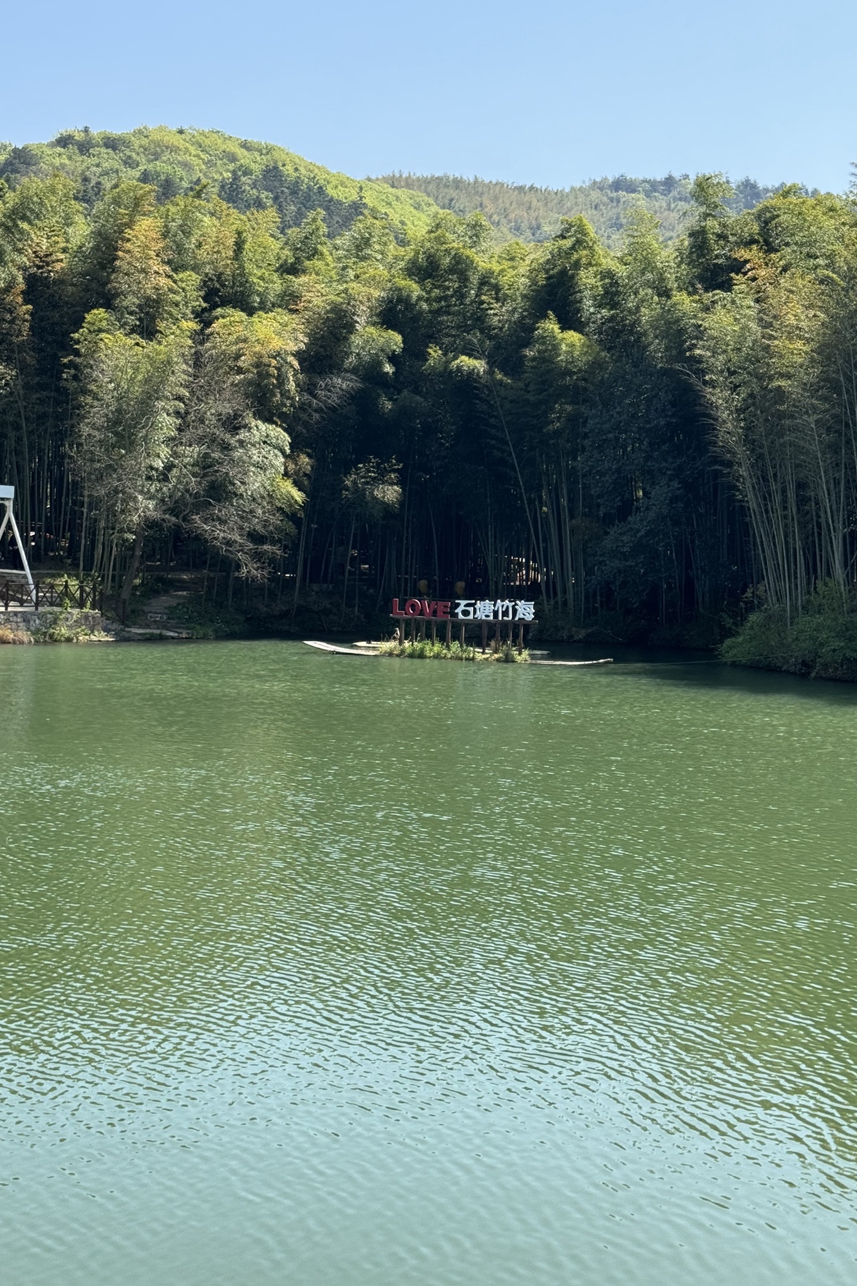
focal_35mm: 50
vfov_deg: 39.6
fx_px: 1786
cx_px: 466
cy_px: 643
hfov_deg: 27.0
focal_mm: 6.86
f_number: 1.78
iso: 64
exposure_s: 1/1637
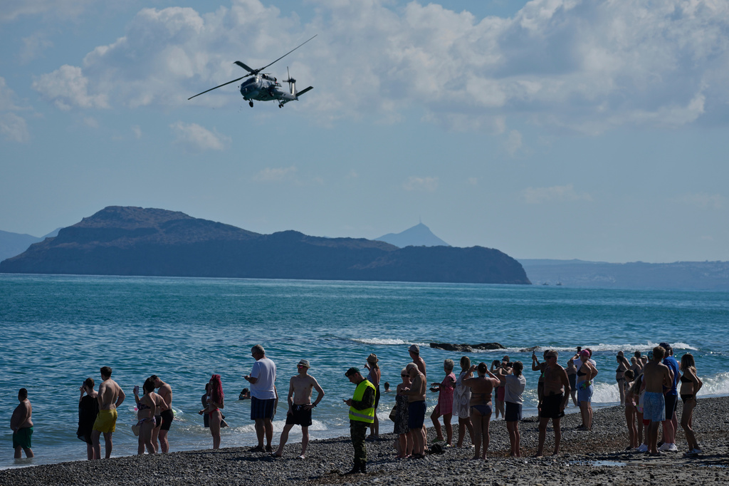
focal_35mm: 179
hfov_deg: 11.5
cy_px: 243
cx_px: 364
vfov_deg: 7.7
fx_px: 3623
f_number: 7.1
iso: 100
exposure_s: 1/1000
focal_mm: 179
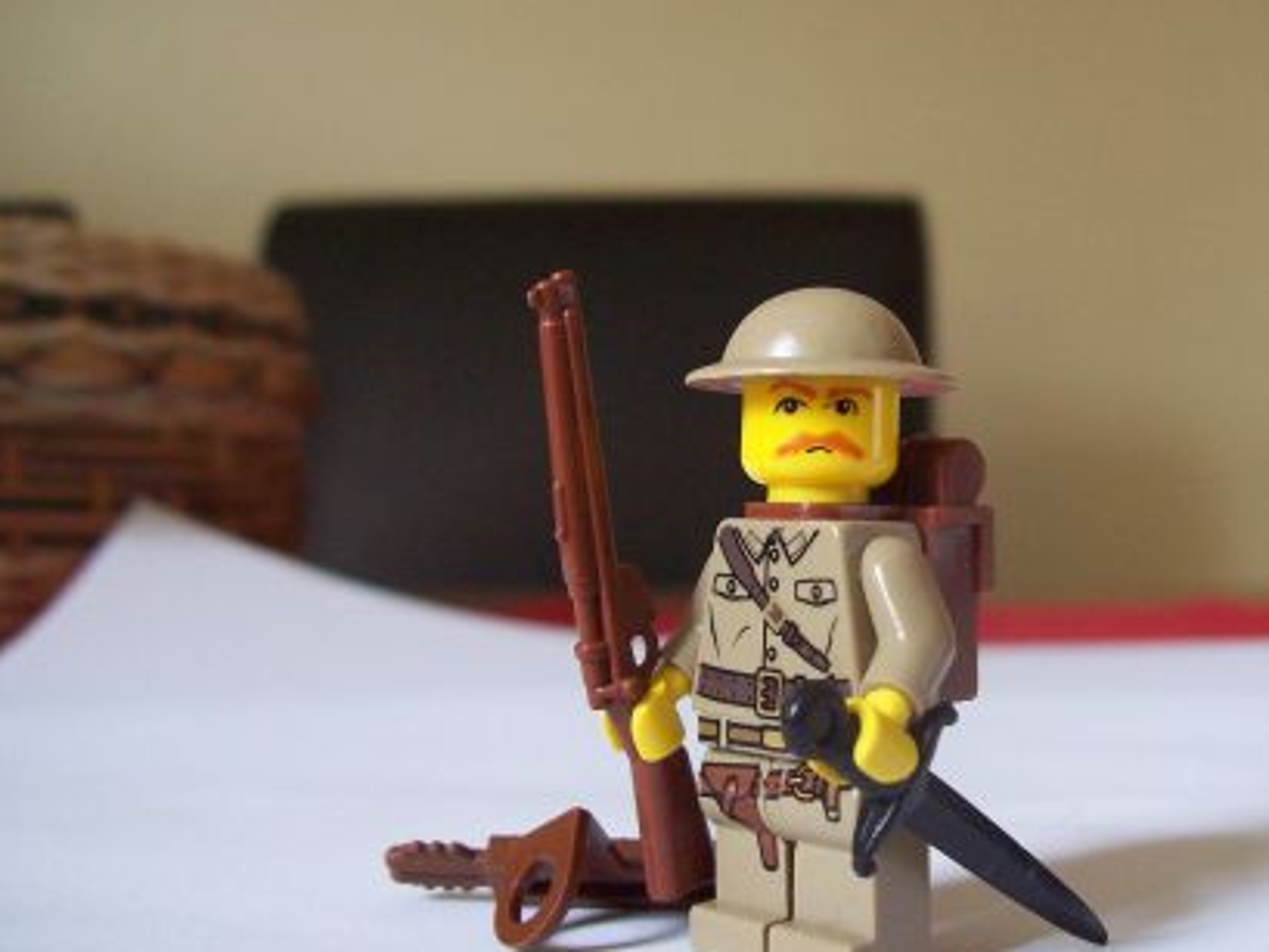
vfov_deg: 32.9
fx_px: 1613
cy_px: 504
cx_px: 748
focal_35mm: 44
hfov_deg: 42.8
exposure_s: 1/12.3
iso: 160
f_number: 2.7
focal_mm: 6
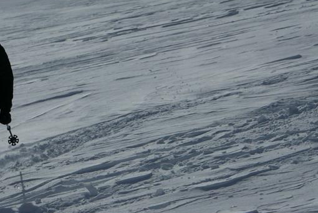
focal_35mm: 169
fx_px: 1494
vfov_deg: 8.1
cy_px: 82
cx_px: 74
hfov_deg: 12.1
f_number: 5.6
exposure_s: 1/8000
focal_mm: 32.6
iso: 200
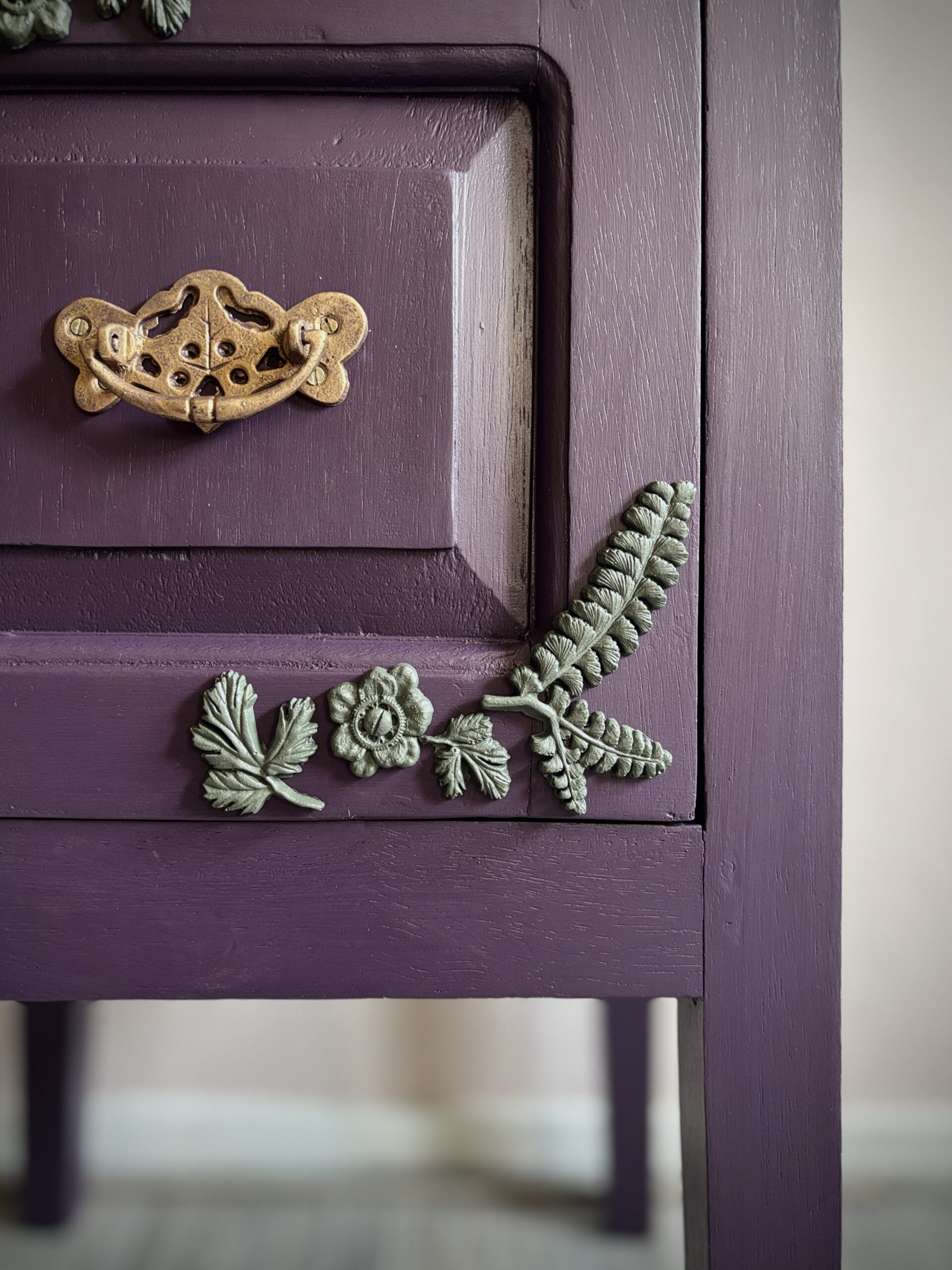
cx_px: 476
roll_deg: -0.6
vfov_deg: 67.3
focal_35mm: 26
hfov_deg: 53.1
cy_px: 635
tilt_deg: -4.2
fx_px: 953
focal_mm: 5.96
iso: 250
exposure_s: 1/50
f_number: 1.6
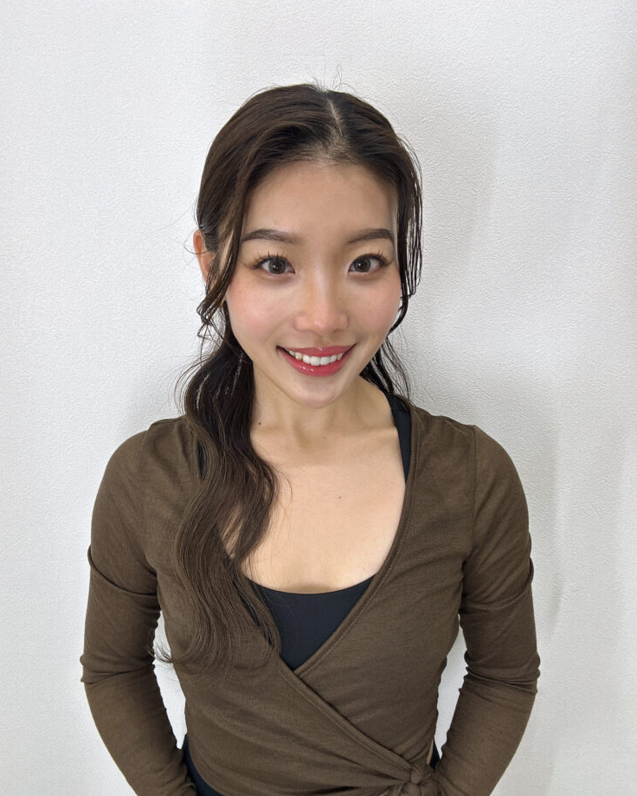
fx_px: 589
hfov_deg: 56.8
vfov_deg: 68.0
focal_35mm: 25
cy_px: 433
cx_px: 307
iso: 40
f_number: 1.9
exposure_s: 1/60
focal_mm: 2.69
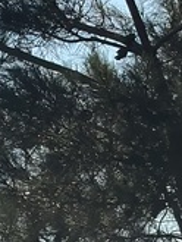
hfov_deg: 5.5
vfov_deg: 7.2
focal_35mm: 267
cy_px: 425
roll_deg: -2.7
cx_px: 301
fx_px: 1869
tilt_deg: +0.6
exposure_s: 1/18868
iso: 80
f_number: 1.78
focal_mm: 6.86
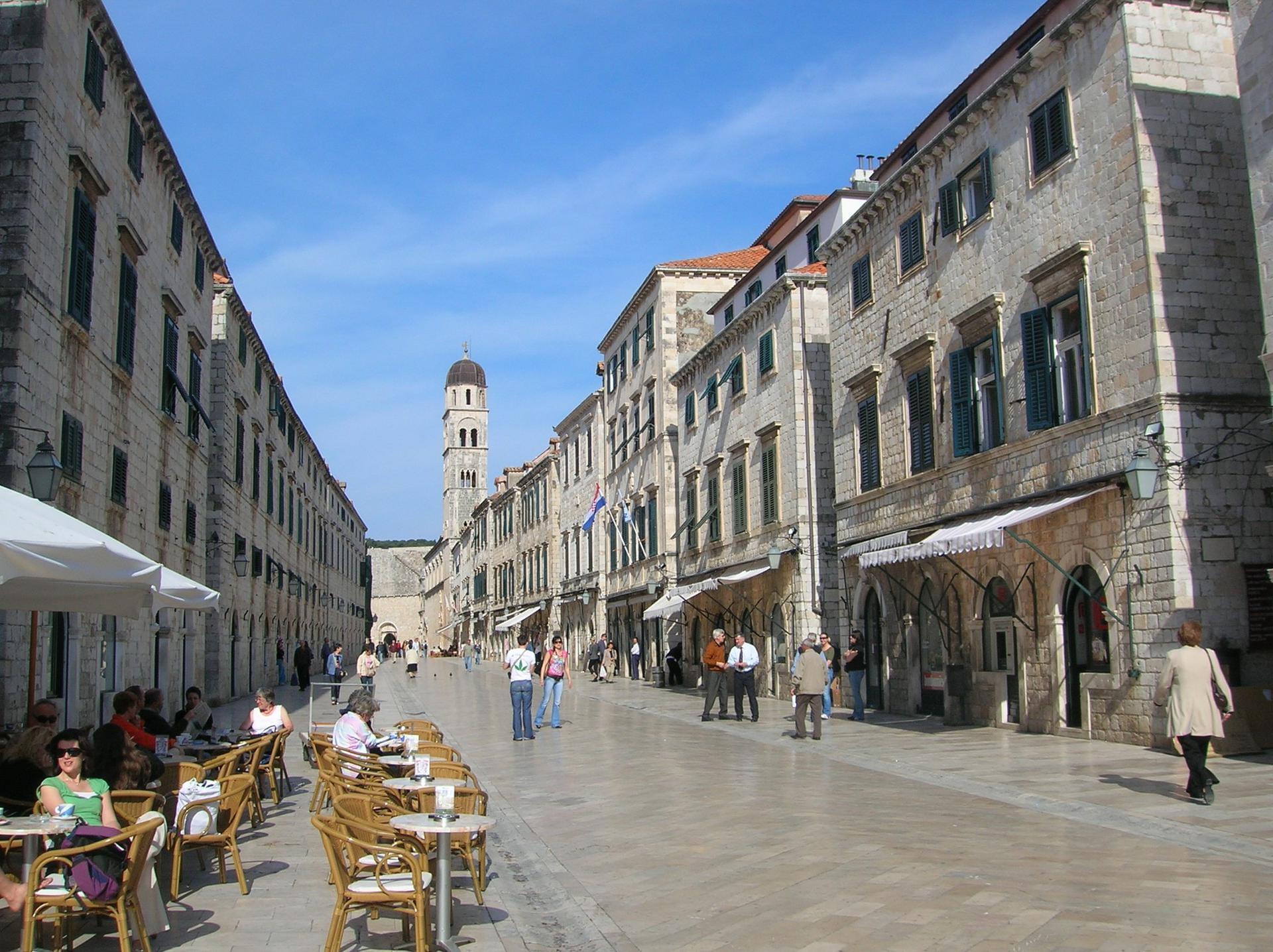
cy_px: 476
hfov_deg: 54.0
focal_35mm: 34
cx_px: 636
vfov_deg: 41.7
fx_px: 1249
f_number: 4.9
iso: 50
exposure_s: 1/508
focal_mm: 5.7
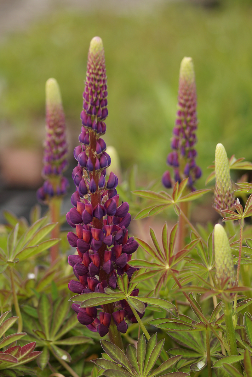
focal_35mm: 150
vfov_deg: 13.7
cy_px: 188
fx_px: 1575
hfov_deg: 9.1
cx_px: 126
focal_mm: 100
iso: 100
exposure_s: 1/500
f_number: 2.8
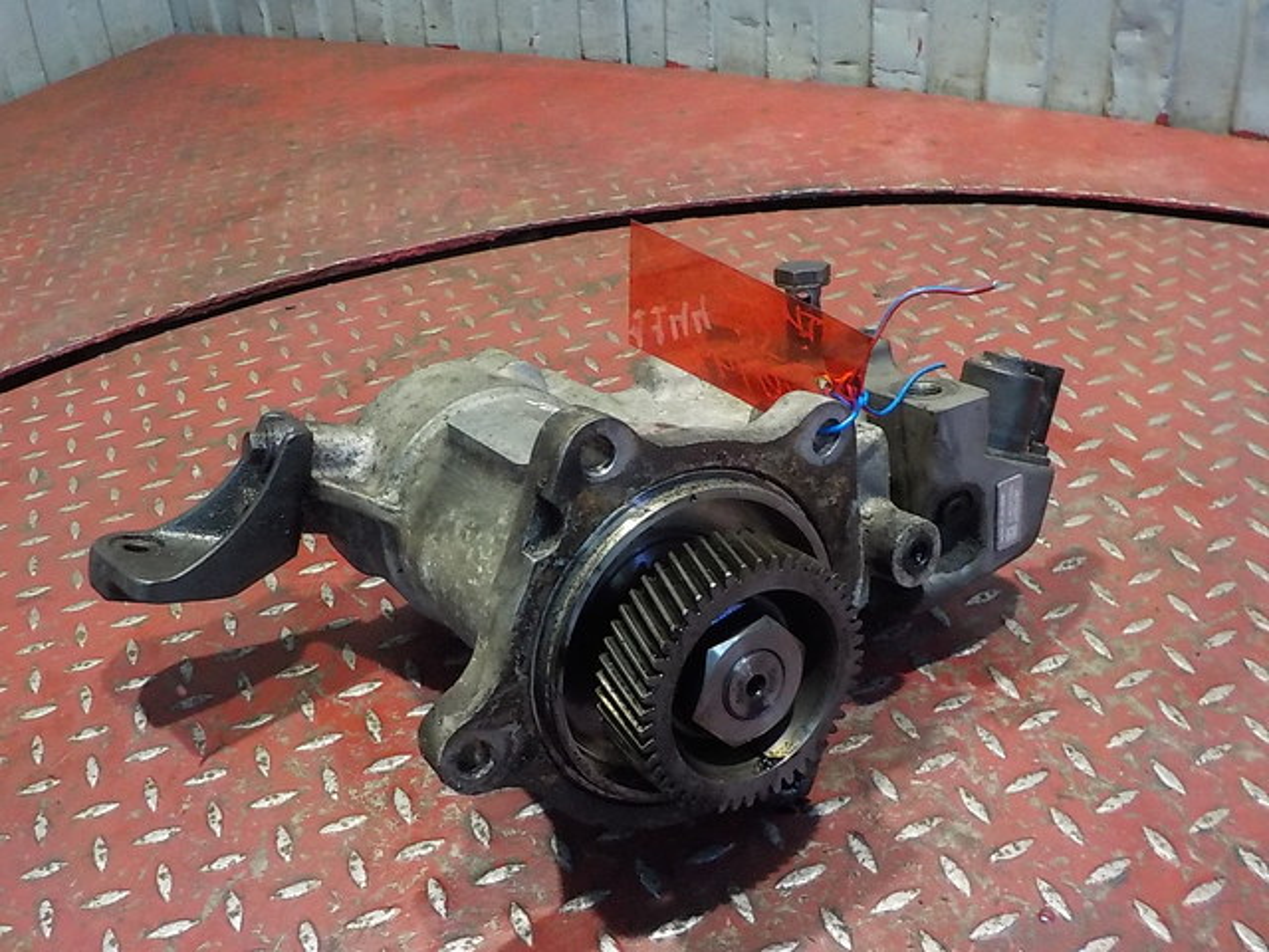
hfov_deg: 60.0
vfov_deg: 46.8
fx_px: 1100
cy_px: 476
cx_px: 634
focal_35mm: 30
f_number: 3.3
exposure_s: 1/30
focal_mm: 4.1
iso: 800
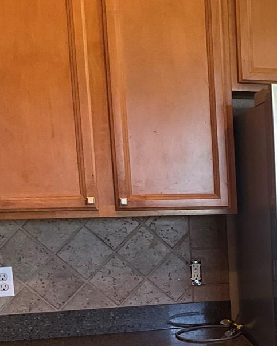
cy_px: 308
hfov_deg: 18.8
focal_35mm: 75
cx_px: 374
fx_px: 769
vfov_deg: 24.7
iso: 50
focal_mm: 3
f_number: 1.8
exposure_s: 1/60
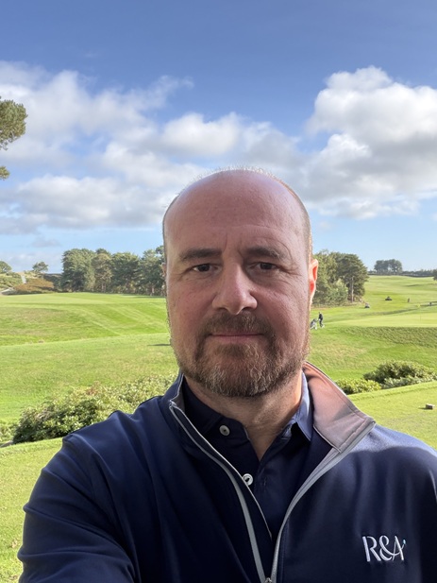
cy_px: 292
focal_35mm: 30
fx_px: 505
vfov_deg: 60.0
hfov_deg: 46.8
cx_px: 218
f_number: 1.9
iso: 32
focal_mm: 2.71
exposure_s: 1/334
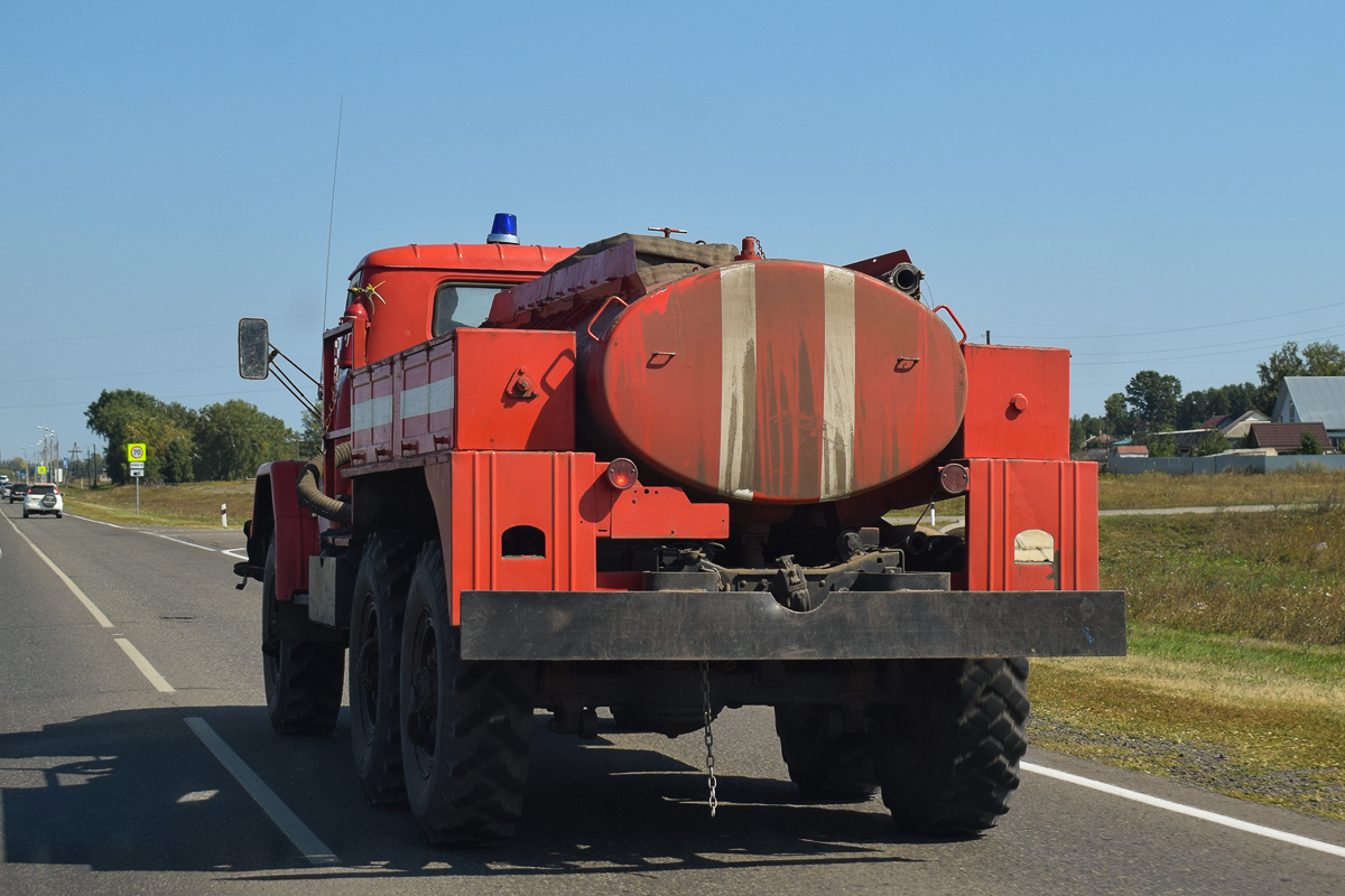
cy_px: 448
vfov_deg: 23.8
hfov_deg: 35.1
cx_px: 672
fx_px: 2129
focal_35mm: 57
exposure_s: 1/1000
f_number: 6.3
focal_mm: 38
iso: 200
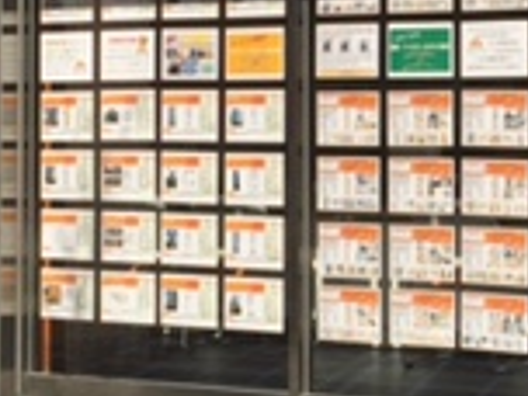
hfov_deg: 15.8
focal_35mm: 122
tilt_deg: +0.1
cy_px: 69
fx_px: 1861
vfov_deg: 12.1
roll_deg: -0.7
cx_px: 552
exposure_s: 1/4405
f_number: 2.2
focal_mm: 4.15
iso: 32
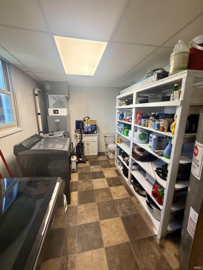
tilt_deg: -11.8
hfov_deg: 85.7
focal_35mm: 14
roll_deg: +0.5
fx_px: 110
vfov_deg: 102.1
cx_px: 102
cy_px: 135
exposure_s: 1/120
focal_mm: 2.22
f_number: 2.2
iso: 250
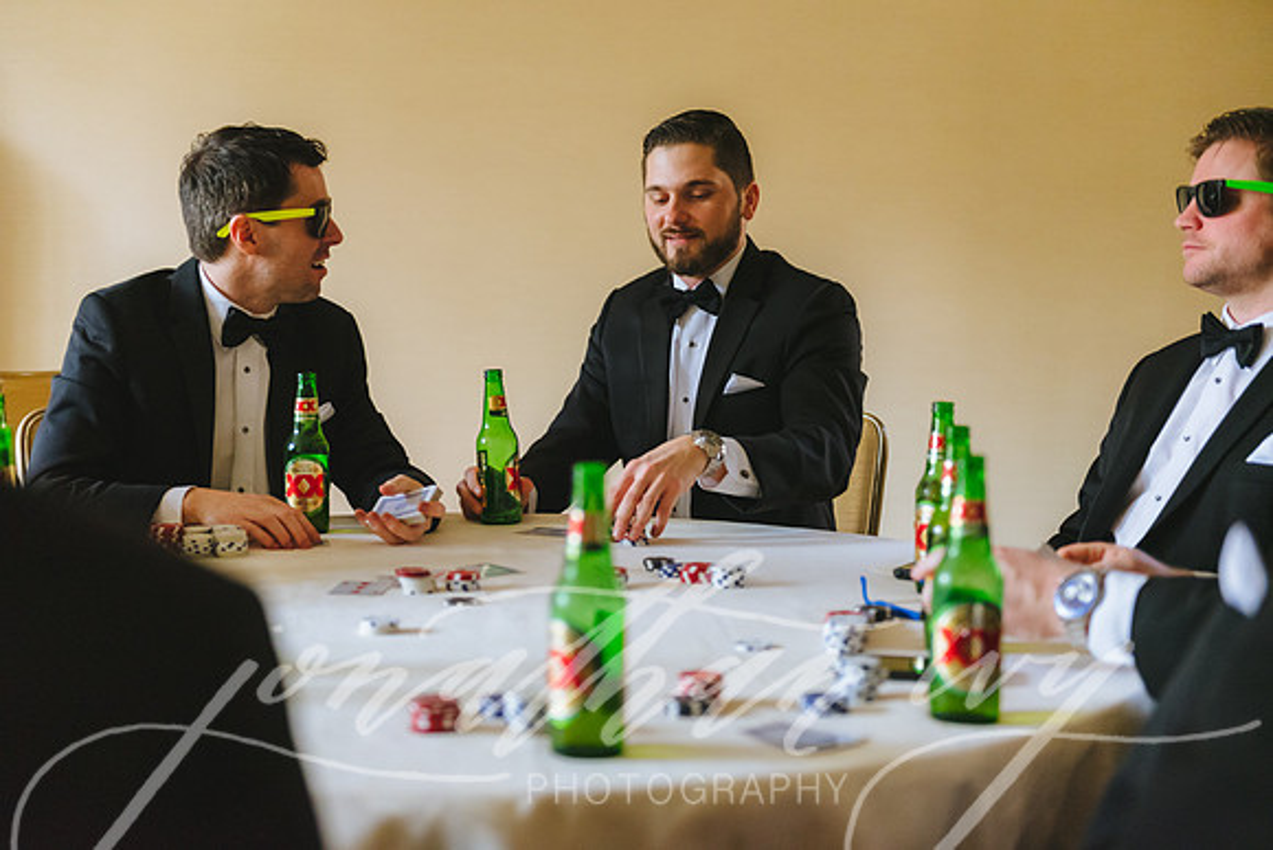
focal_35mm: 52
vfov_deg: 26.0
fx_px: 1839
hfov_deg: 38.2
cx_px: 636
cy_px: 425
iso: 2000
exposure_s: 1/200
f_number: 2.8
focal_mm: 52
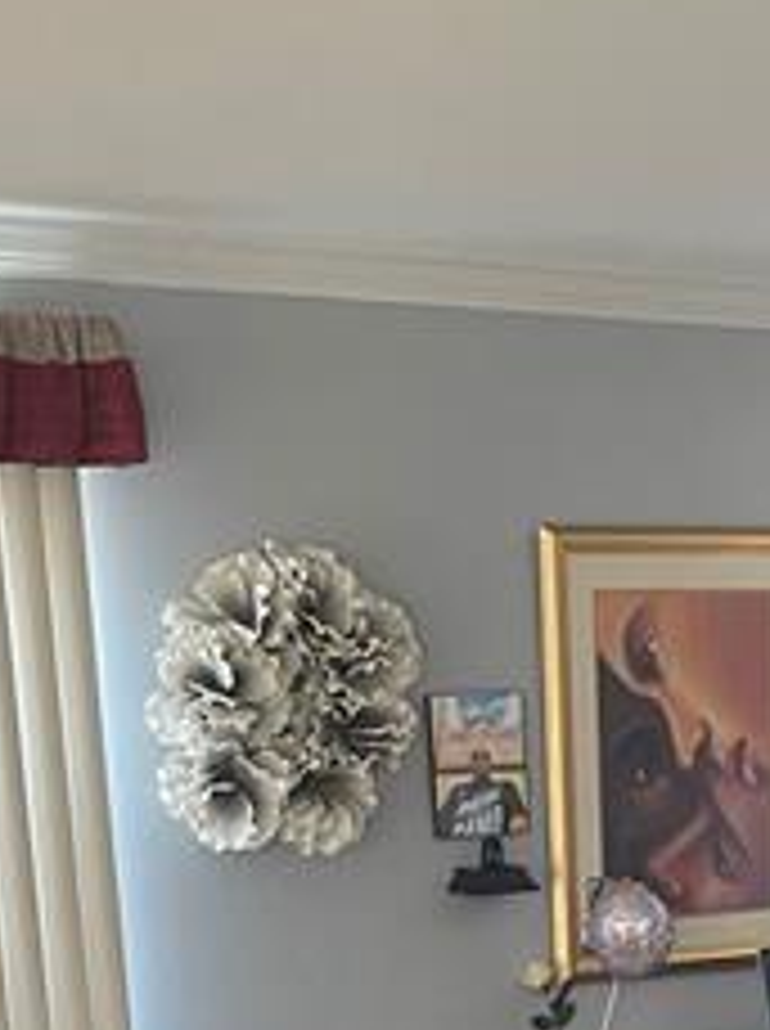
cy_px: 1525
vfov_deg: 20.2
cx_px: 576
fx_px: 2498
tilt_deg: -16.7
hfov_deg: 17.4
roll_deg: +3.2
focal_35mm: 84
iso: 160
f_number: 1.6
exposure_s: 1/60
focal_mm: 5.1
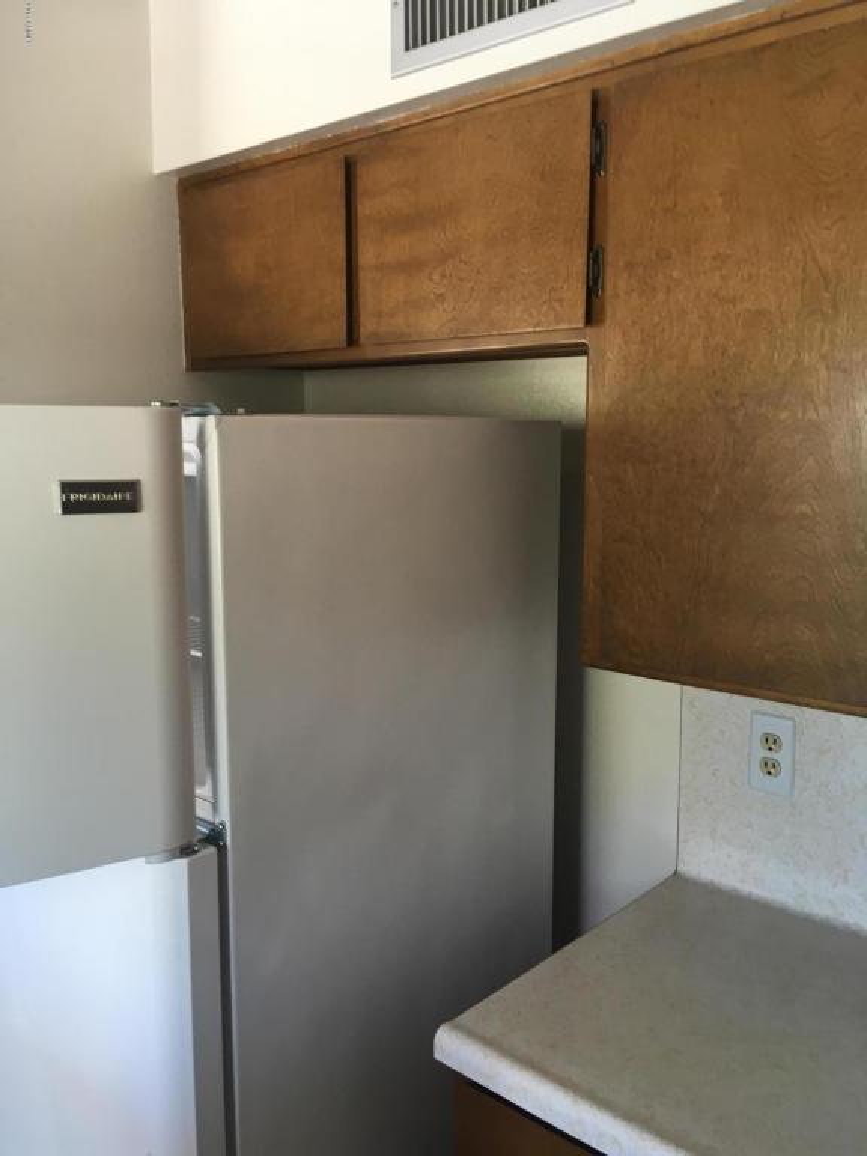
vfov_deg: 61.7
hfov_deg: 48.2
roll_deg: +0.5
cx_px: 434
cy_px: 578
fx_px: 968
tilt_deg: -7.1
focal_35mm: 29
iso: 64
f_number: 2.2
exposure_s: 1/30
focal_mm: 4.15
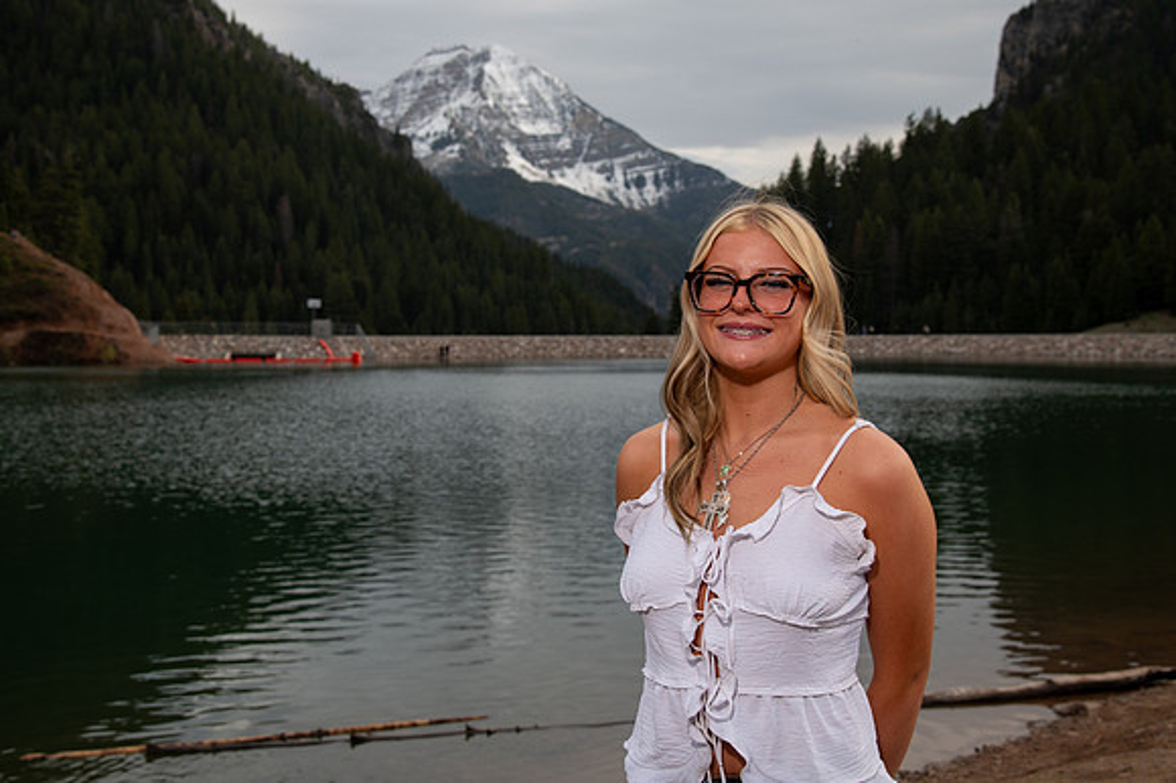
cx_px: 571
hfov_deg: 44.7
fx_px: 1432
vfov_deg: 30.6
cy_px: 351
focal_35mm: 44
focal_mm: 38
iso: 200
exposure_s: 1/400
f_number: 6.3
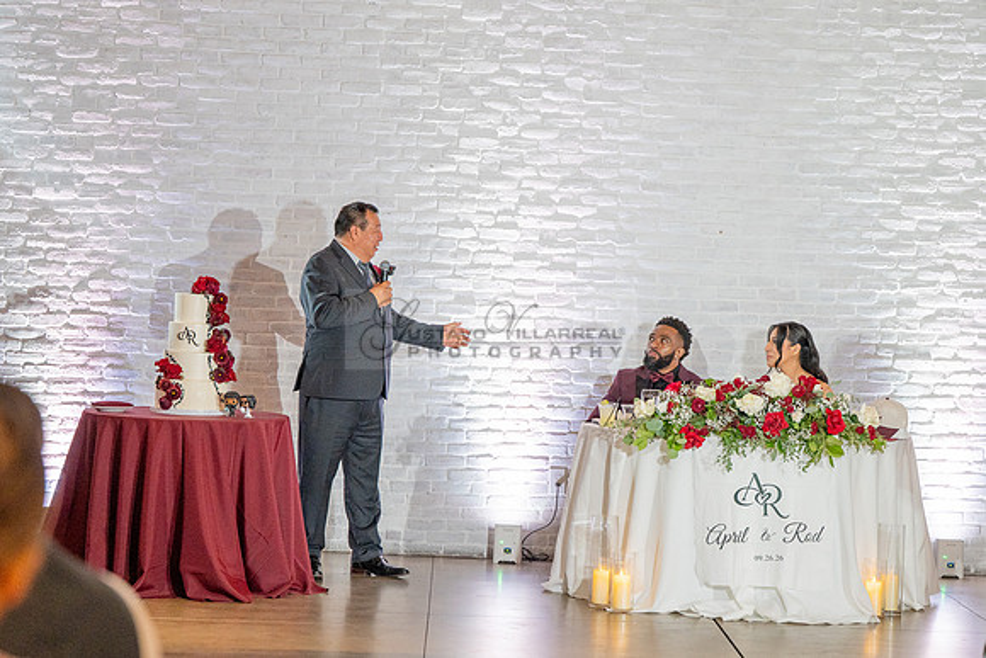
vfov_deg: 15.4
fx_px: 2440
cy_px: 353
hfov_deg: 22.8
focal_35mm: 89
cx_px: 493
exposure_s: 1/320
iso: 1600
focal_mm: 83
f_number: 2.8
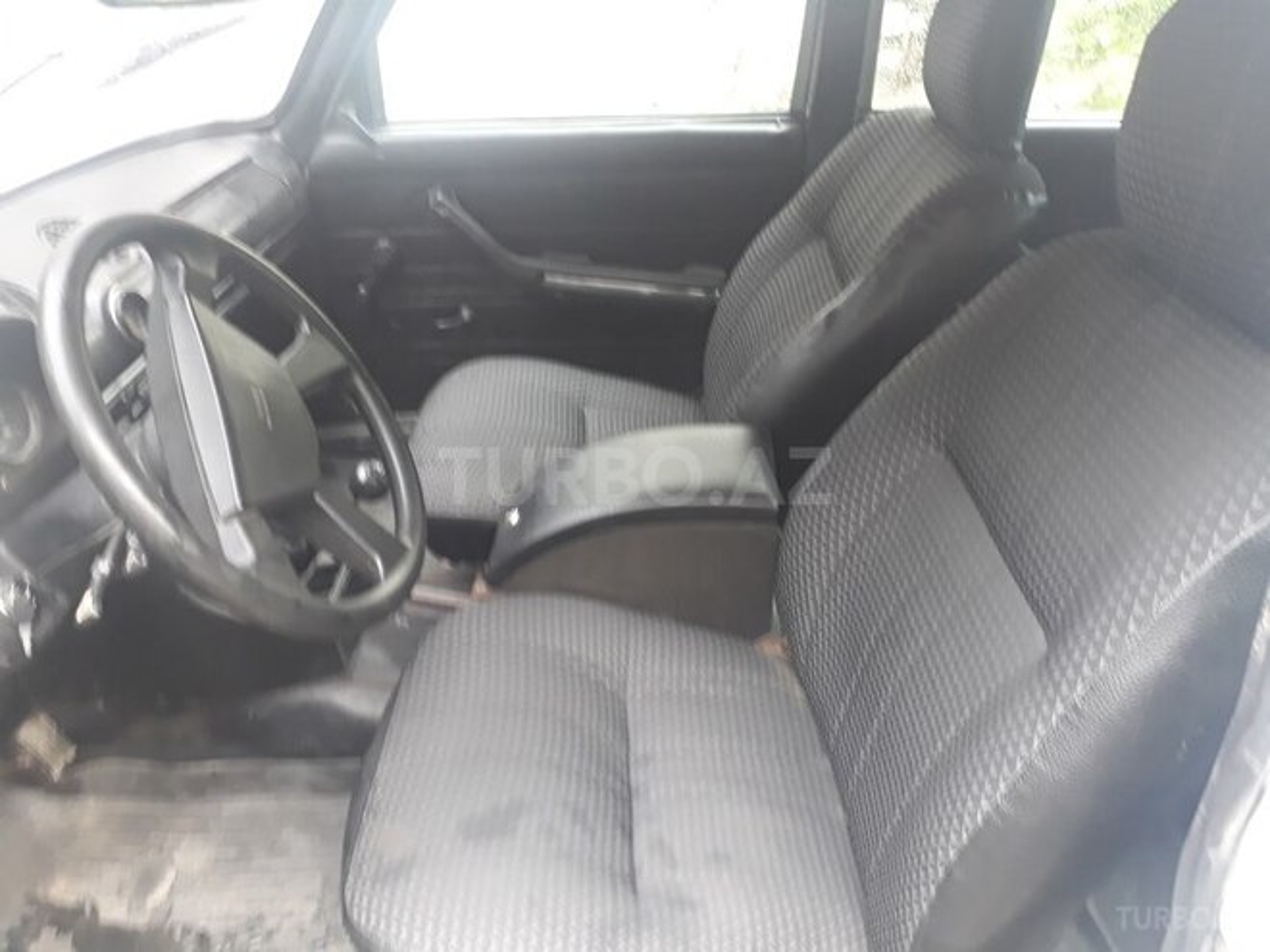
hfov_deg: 65.3
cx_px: 635
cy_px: 476
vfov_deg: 51.4
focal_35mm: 27
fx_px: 991
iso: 125
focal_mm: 3.6
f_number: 1.9
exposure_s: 1/33
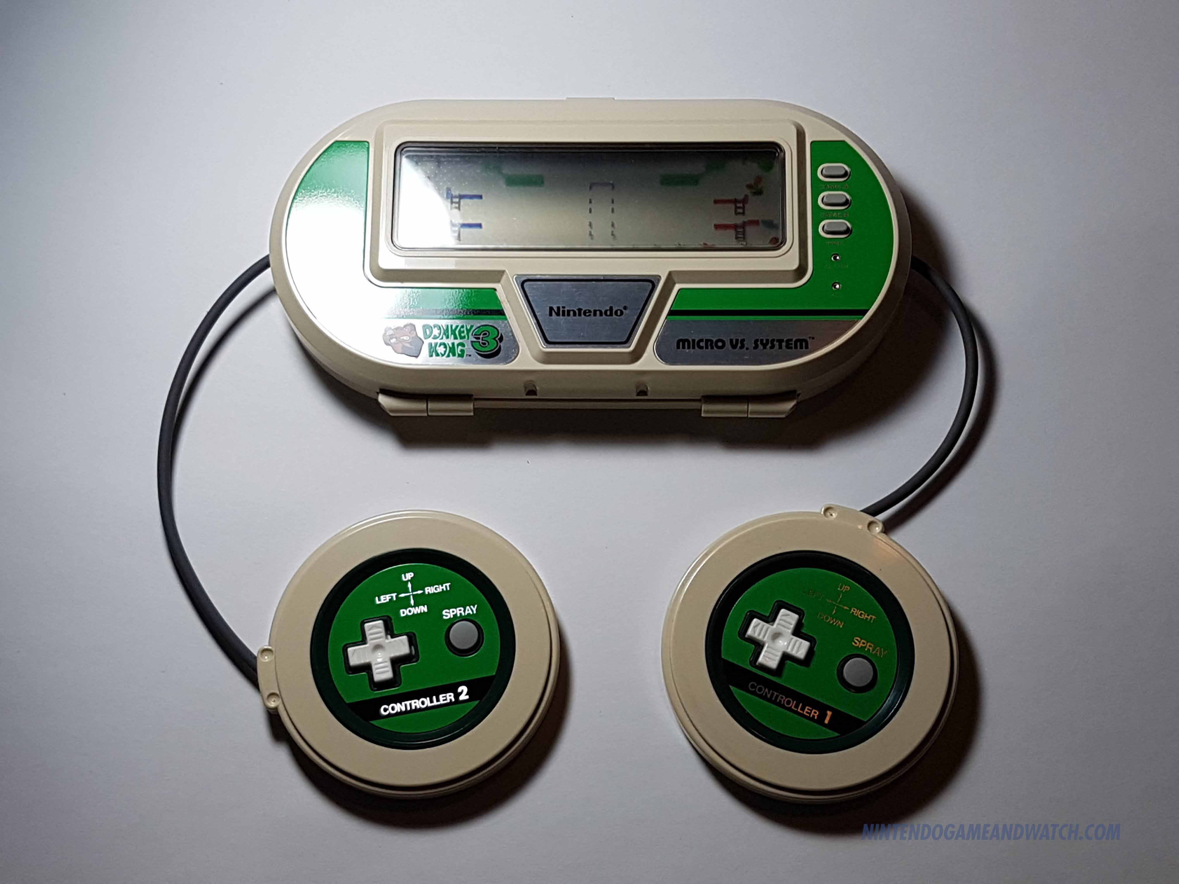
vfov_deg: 53.1
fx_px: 886
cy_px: 442
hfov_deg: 67.3
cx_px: 590
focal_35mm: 26
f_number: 1.7
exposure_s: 1/272
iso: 50
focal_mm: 4.2
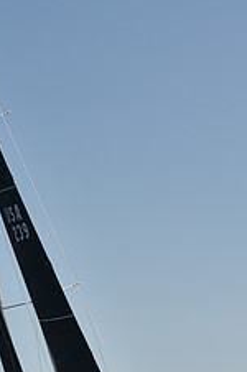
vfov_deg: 11.4
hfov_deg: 7.6
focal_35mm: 180
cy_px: 286
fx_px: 1858
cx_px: 67
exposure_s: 1/1250
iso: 250
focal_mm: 70
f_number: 4
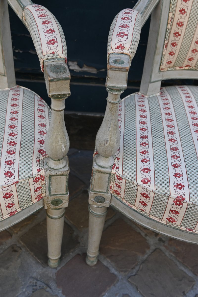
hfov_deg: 36.2
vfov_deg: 52.2
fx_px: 303
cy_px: 148
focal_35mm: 37
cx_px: 99
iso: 200
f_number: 5
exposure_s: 1/250
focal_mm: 24.5
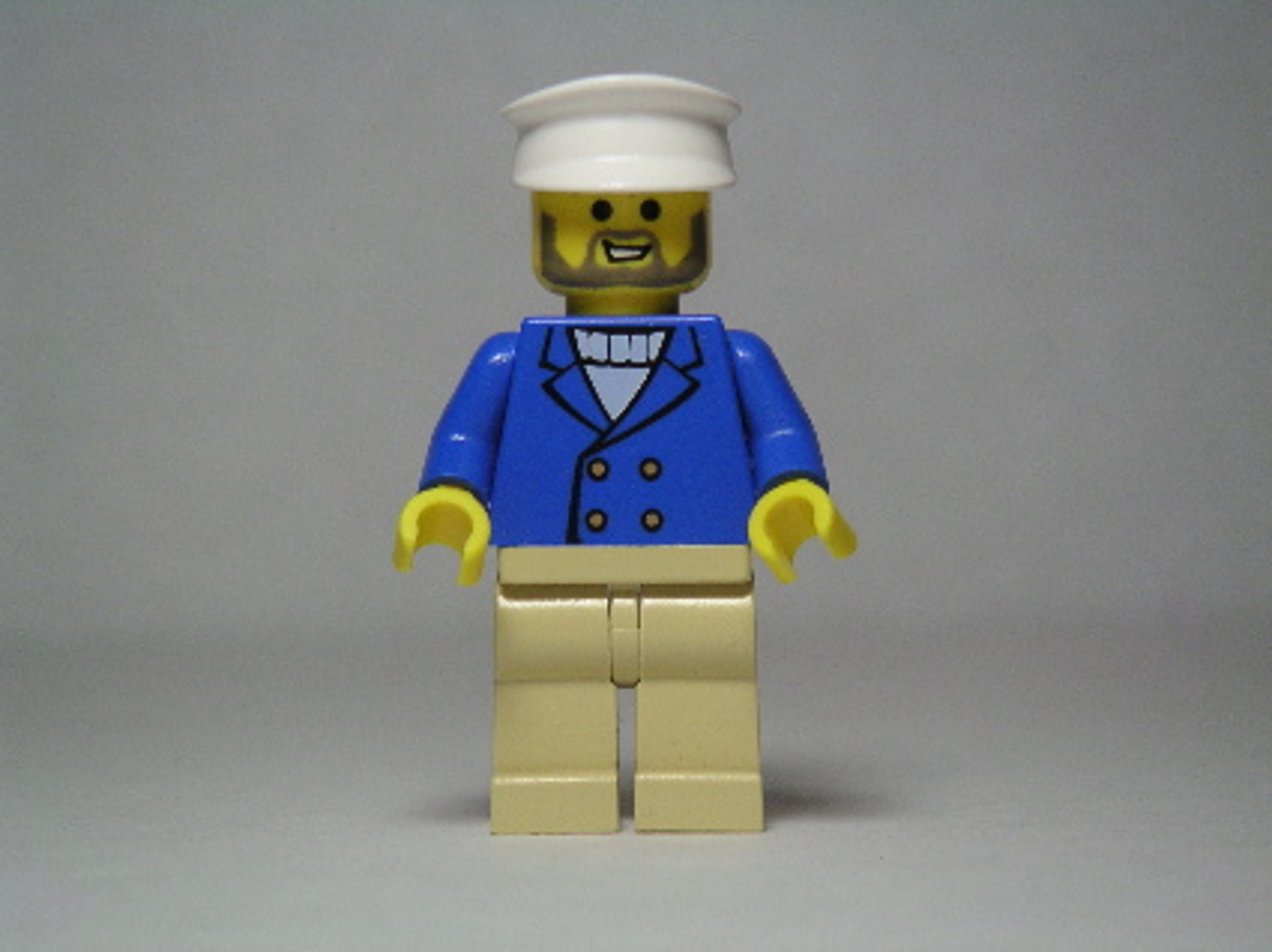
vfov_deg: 13.3
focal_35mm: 111
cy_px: 476
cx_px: 636
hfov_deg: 17.7
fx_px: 4075
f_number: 3.6
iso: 80
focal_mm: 17.1
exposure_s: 1/111
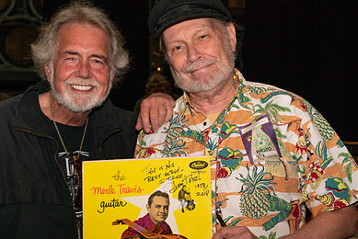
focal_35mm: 73
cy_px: 154
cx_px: 164
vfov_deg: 18.7
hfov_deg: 27.7
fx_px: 726
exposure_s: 1/100
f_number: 8
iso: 500
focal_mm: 49
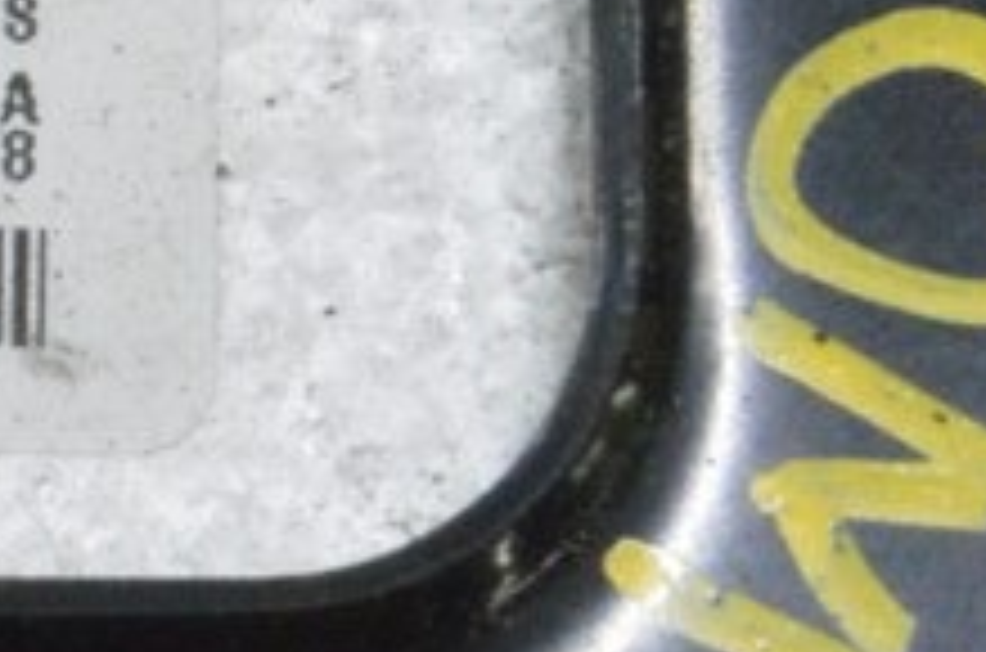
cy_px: -600
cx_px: -1189
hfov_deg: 5.2
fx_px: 10558
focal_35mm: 386
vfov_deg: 3.5
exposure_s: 1/20
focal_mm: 55
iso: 6400
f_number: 20
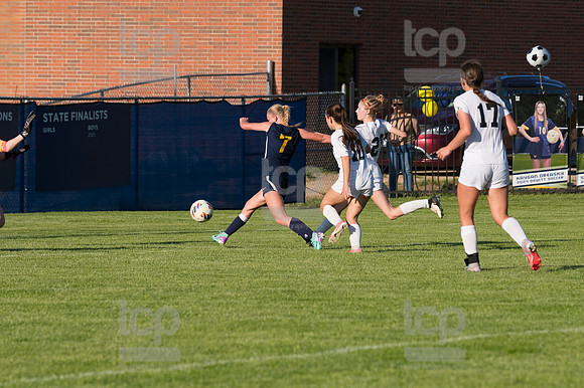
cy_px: 194
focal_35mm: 300
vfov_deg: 4.6
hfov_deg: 6.9
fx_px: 4864
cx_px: 292
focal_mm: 200
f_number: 5.6
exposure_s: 1/1600
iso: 250
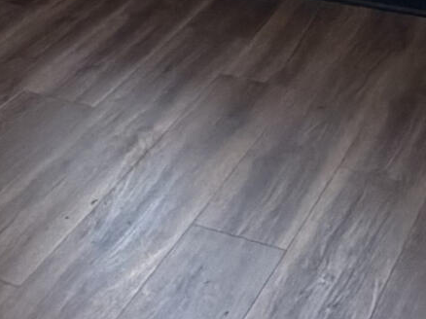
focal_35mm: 96
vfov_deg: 13.1
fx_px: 1181
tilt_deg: -6.3
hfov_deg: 20.4
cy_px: -337
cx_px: 228
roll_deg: +1.2
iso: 250
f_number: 2.2
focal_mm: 2.22
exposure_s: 1/120
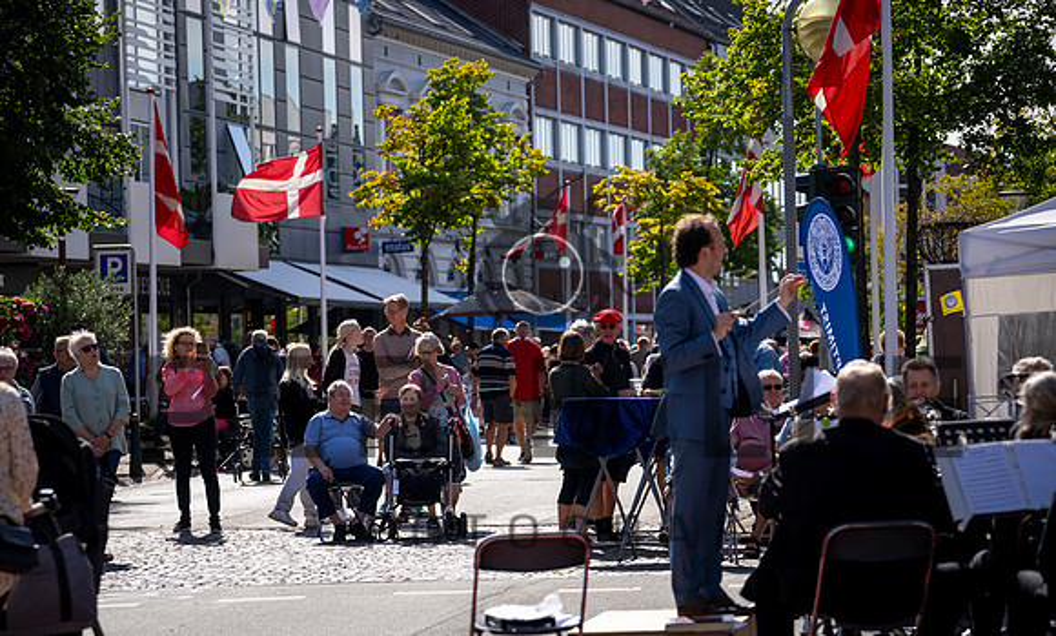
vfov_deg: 9.5
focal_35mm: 135
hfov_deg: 15.6
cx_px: 528
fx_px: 3842
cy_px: 352
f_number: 5
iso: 100
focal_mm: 131
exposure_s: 1/400
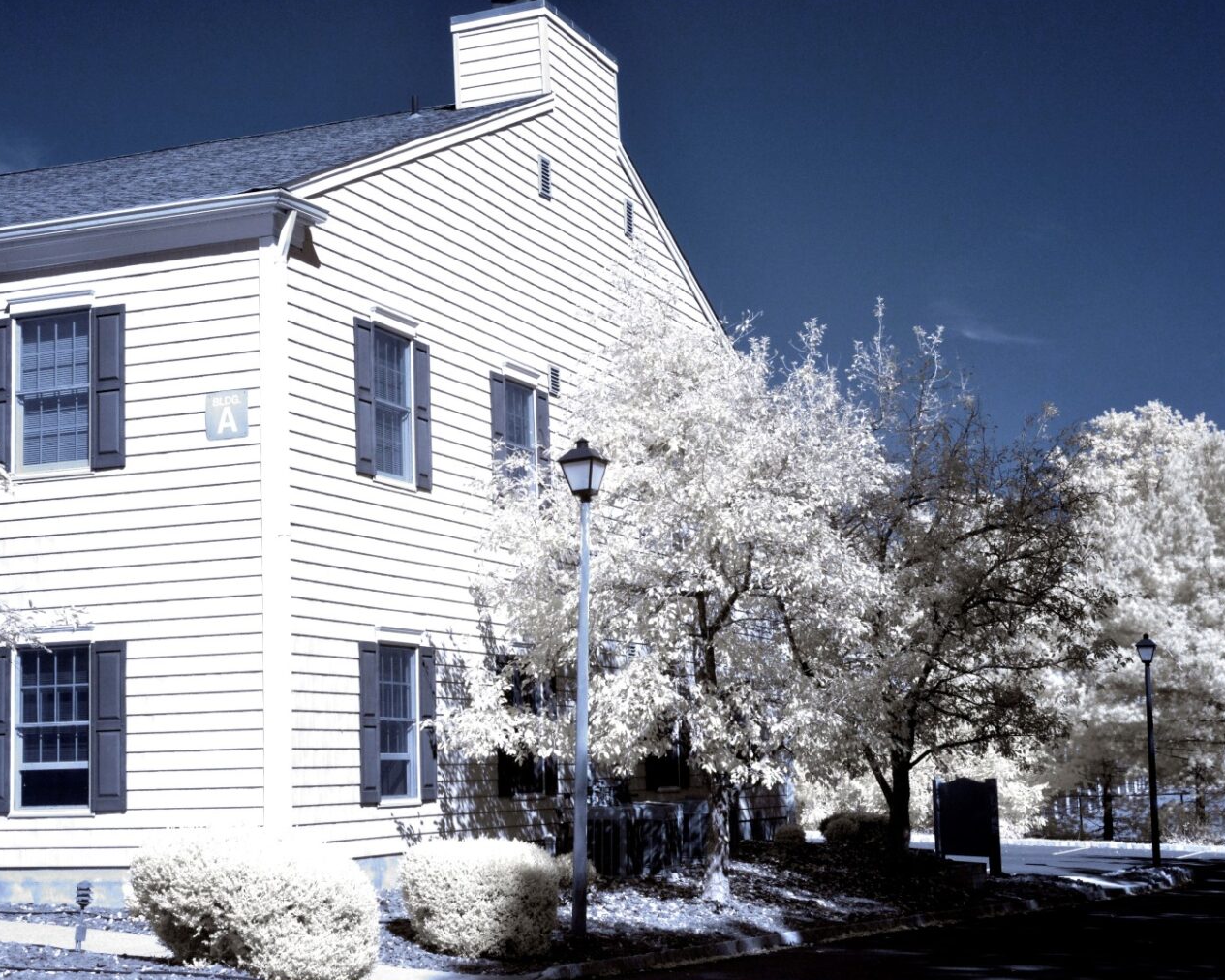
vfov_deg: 26.7
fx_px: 2067
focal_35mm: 57
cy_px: 492
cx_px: 553
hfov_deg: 33.0
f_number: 13
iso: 6400
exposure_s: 1/4000
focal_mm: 50
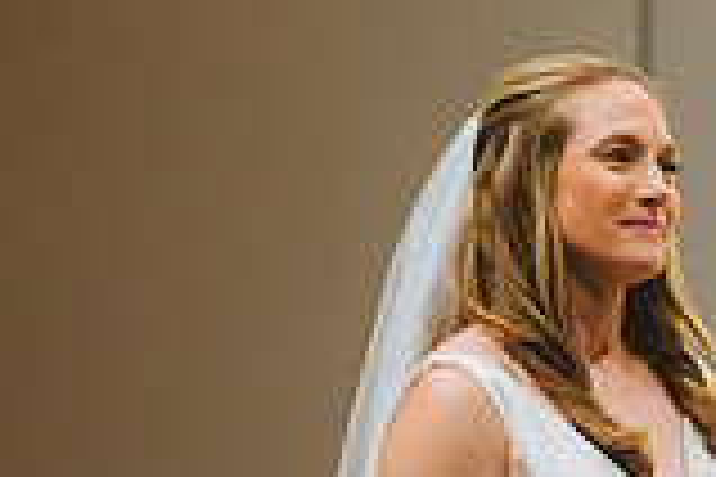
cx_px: 580
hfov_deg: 2.4
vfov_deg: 1.6
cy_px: 440
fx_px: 17421
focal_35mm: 876
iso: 2500
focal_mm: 200
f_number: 2.8
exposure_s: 1/125
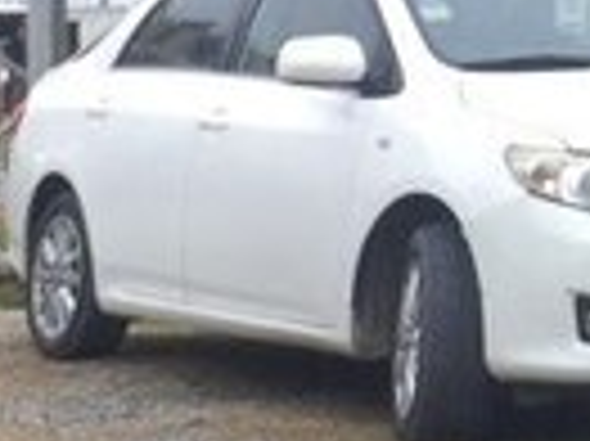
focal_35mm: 146
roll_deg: +7.2
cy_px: 997
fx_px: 2486
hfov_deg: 11.6
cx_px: -734
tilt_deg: -18.5
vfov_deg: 9.3
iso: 40
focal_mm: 4.15
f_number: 2.2
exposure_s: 1/100
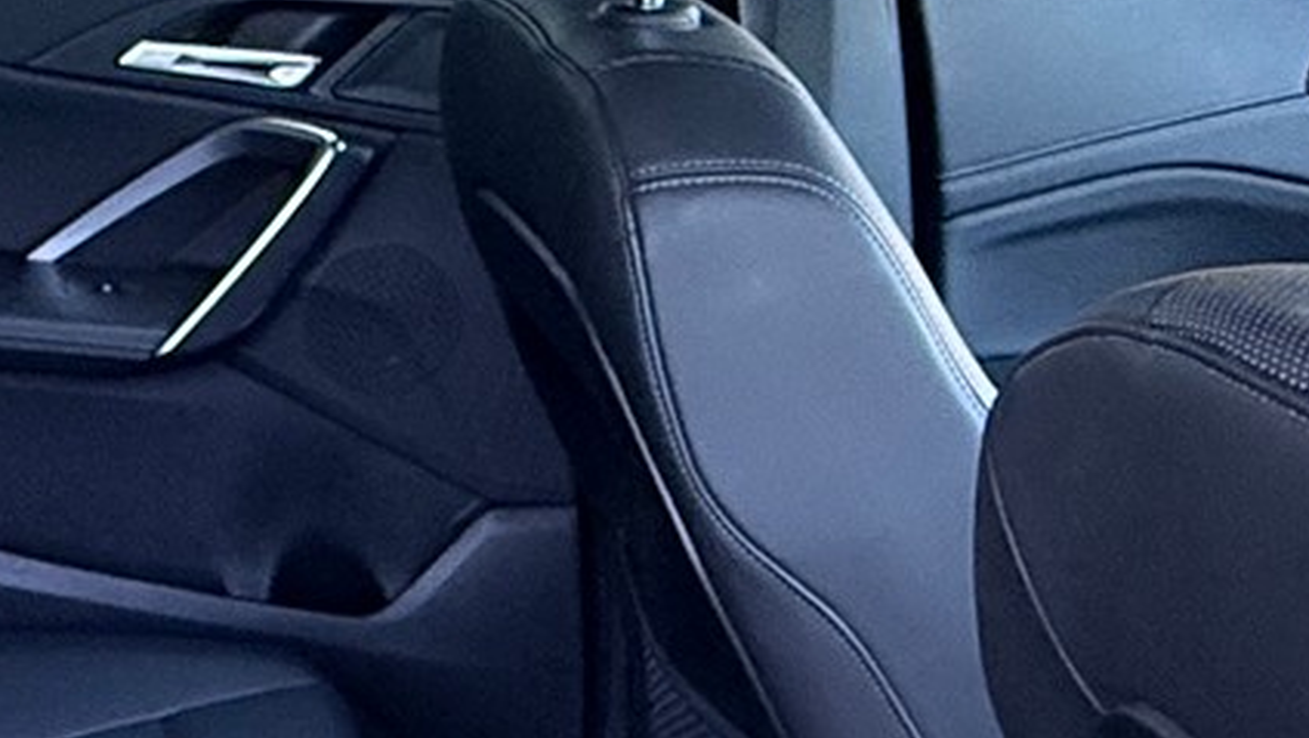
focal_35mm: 69
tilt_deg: -23.9
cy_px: 692
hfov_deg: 29.0
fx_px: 2396
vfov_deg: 17.2
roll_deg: -1.6
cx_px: 65
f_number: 2.2
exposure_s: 1/85
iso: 400
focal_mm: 2.22
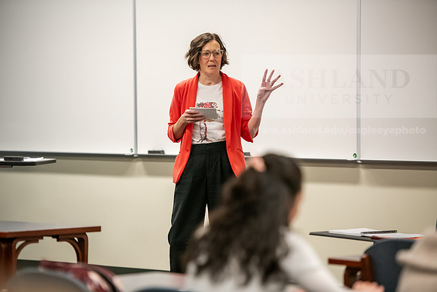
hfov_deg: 12.4
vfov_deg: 8.3
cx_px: 218
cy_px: 146
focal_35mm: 165
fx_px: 2003
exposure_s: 1/200
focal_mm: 165
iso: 2000
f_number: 2.8
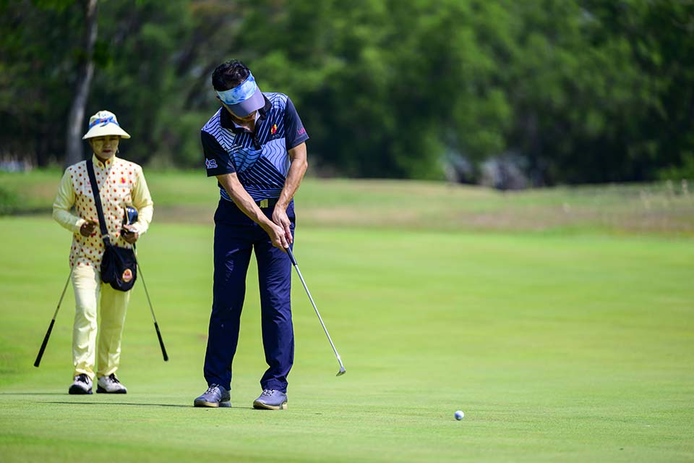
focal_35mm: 200
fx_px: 3855
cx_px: 347
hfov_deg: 10.3
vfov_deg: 6.9
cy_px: 232
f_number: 2.8
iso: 125
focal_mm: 200
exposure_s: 1/3200
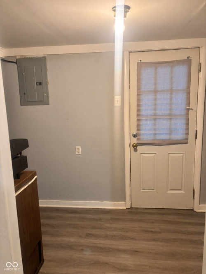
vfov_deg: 67.3
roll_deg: +2.6
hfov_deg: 53.0
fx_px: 206
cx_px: 103
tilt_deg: -9.4
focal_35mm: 26
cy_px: 137
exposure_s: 1/60
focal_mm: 5.96
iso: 250
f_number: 1.6
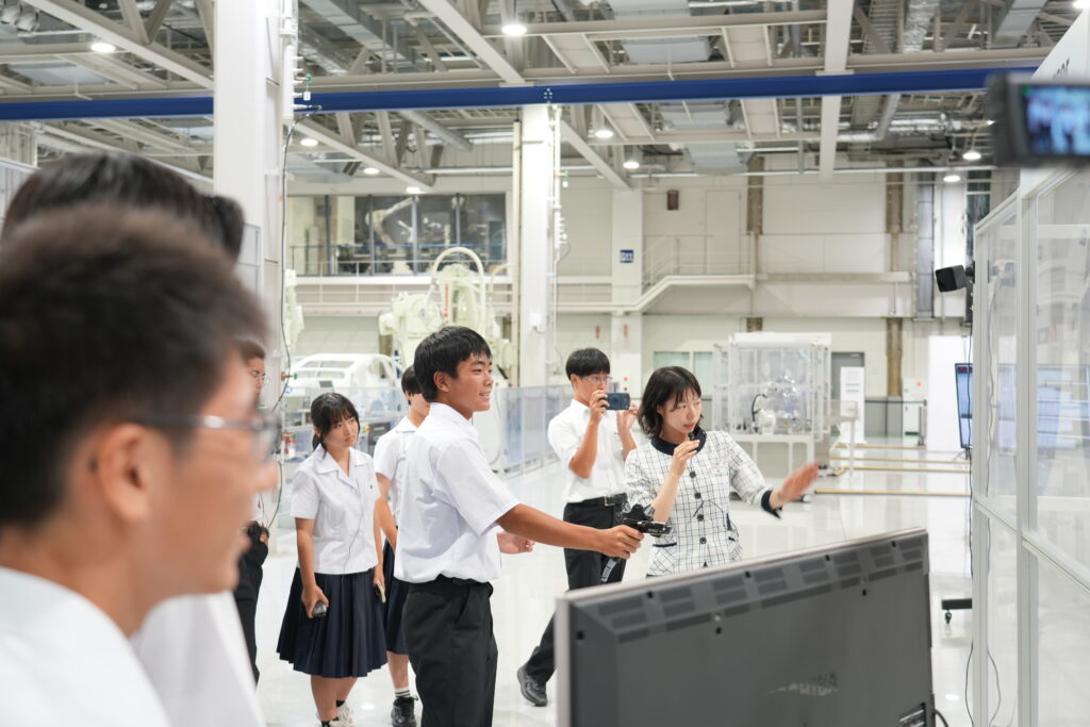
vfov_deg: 32.6
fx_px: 1241
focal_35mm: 41
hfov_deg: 47.4
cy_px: 364
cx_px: 545
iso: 640
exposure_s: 1/50
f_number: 4
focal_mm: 41
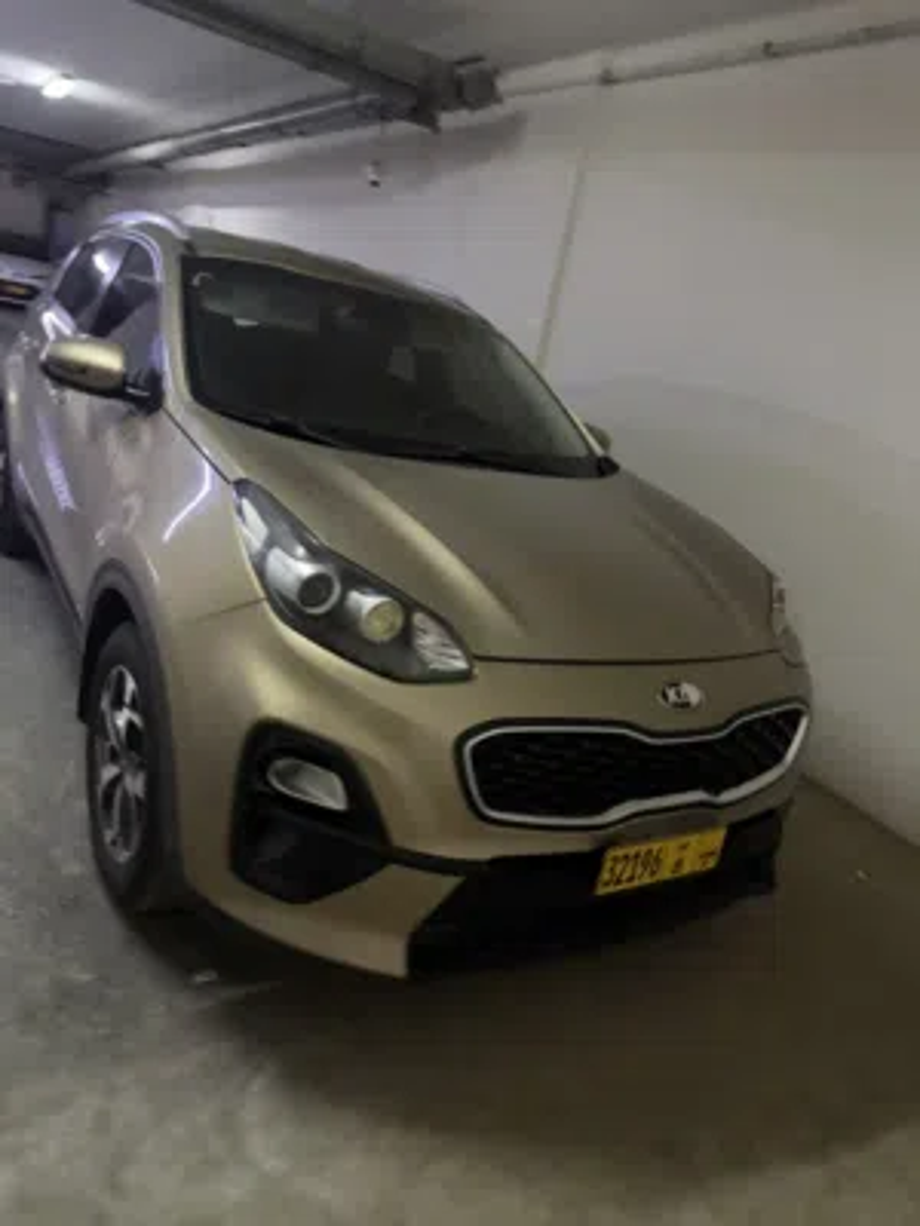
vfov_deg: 71.6
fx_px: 850
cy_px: 613
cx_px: 460
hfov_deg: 56.8
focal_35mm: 24
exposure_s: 1/25
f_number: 1.78
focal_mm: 6.76
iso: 1000
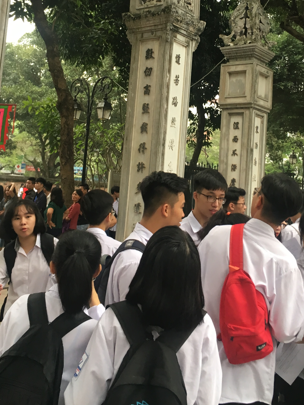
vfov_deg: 40.5
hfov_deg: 31.4
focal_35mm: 46
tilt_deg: +8.2
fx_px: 539
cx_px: 192
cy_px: 120
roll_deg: -2.9
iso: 40
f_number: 2.2
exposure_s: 1/33
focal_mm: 4.15
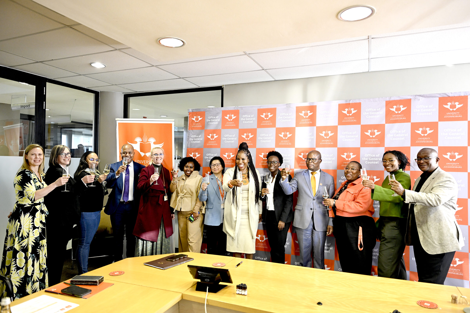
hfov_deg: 73.7
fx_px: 313
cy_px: 156
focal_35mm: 24
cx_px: 235
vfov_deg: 53.1
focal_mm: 24
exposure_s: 1/100
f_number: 3.2
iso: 2000
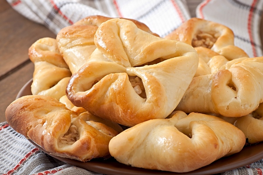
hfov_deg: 13.1
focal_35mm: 158
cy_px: 88
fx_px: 1149
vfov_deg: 8.7
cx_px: 132
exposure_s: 1/200
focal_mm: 105
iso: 100
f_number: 11
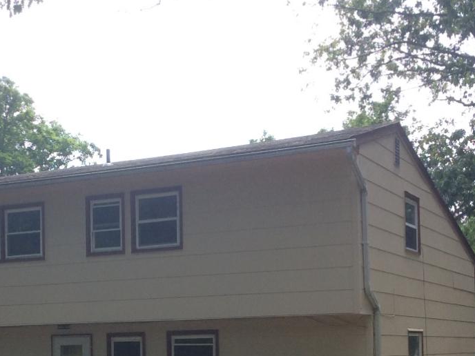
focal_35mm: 67
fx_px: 919
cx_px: 186
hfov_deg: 28.9
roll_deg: +1.7
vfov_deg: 21.4
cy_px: 324
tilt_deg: +3.2
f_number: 2.4
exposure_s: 1/454
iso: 32
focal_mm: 3.3
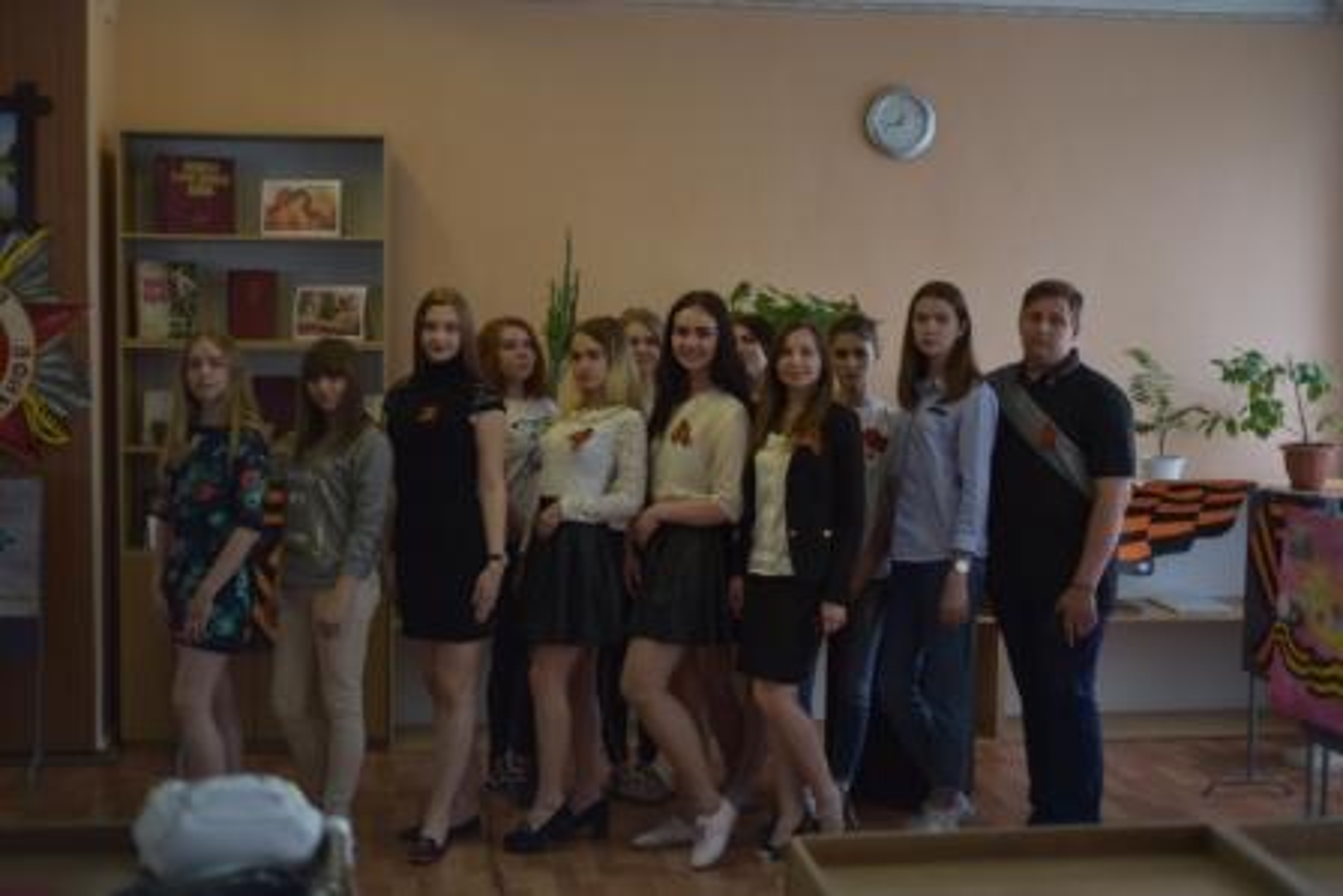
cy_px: 448
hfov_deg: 39.6
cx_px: 672
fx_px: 1866
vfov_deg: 27.0
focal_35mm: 50
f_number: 1.8
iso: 500
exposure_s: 1/400
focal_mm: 50
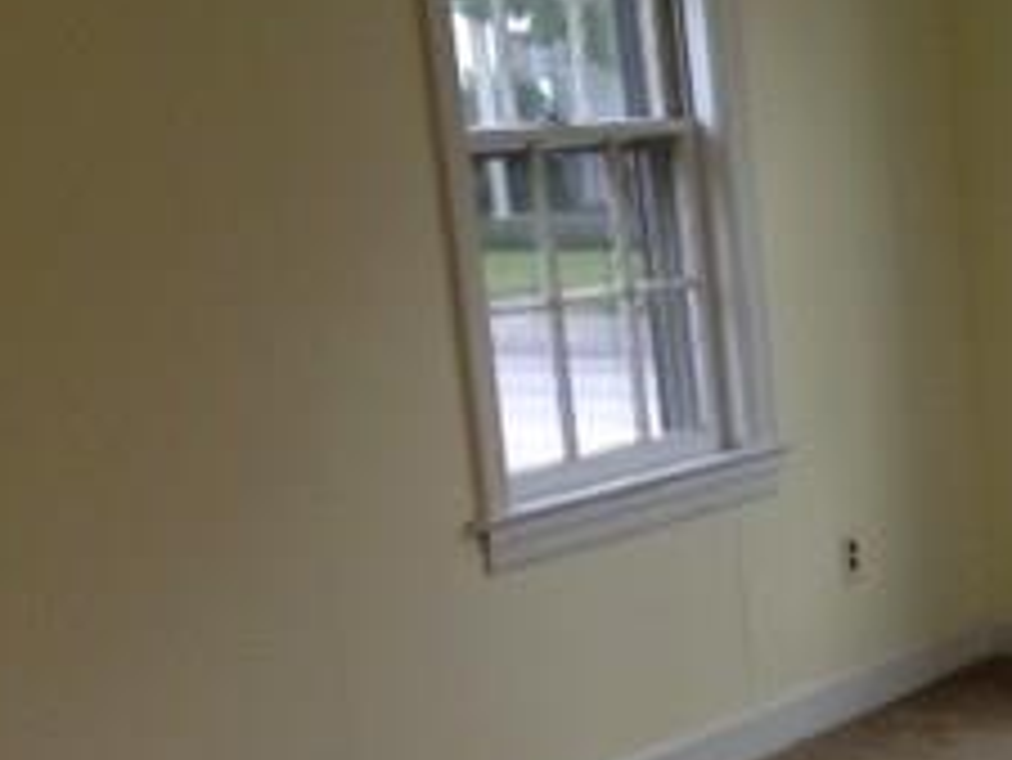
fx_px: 2750
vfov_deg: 15.4
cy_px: 809
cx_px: 1390
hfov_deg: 19.0
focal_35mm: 94
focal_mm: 4.12
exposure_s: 1/120
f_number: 2.4
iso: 64
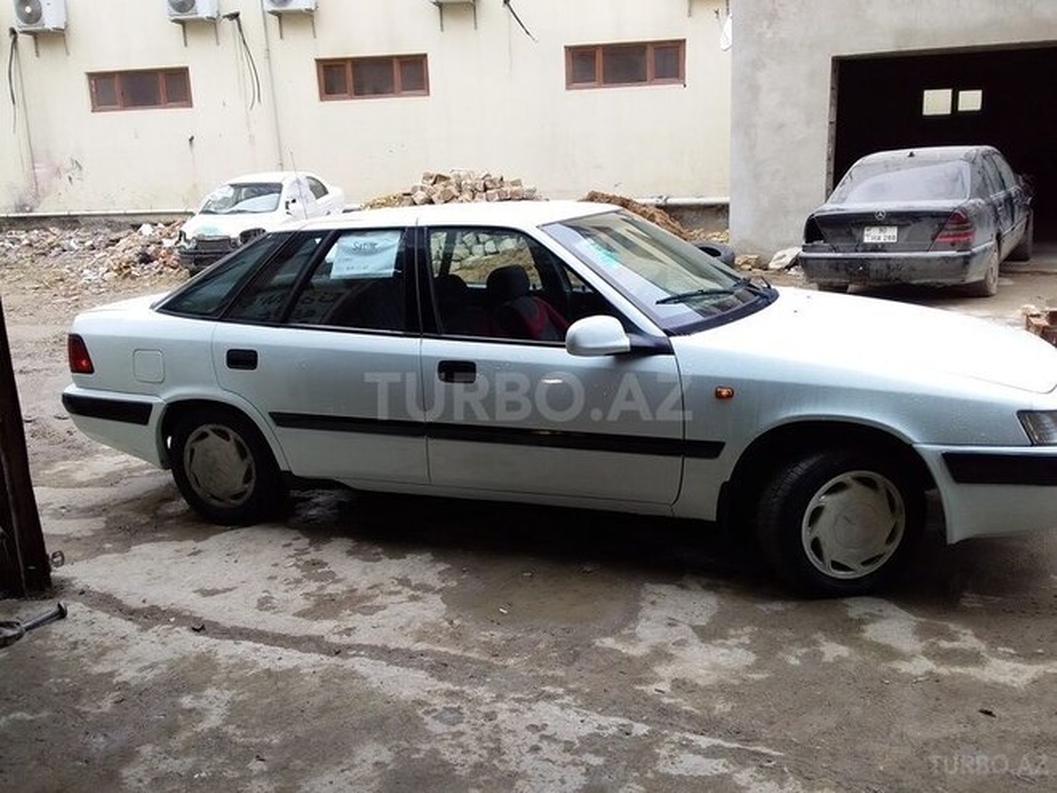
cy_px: 396
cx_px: 528
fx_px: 947
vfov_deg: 45.4
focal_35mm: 31
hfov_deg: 58.4
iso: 40
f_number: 2.2
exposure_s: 1/128
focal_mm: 3.3
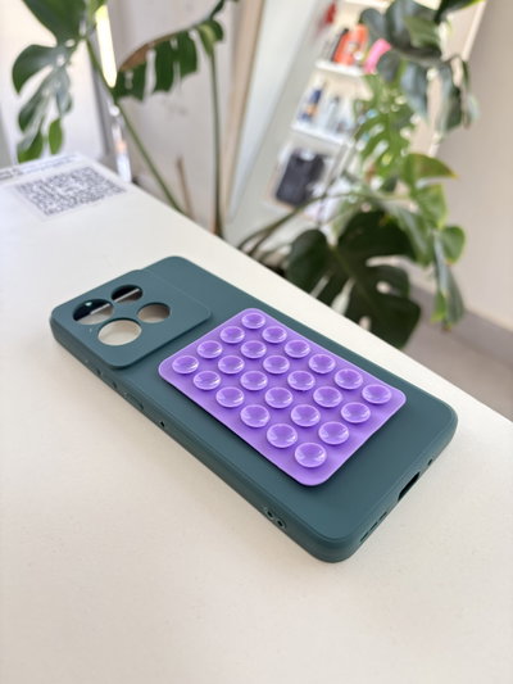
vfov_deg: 67.3
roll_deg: -0.4
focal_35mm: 26
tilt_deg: -39.1
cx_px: 256
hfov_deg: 53.1
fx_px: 514
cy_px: 342
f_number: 1.6
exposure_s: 1/122
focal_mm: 5.96
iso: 80
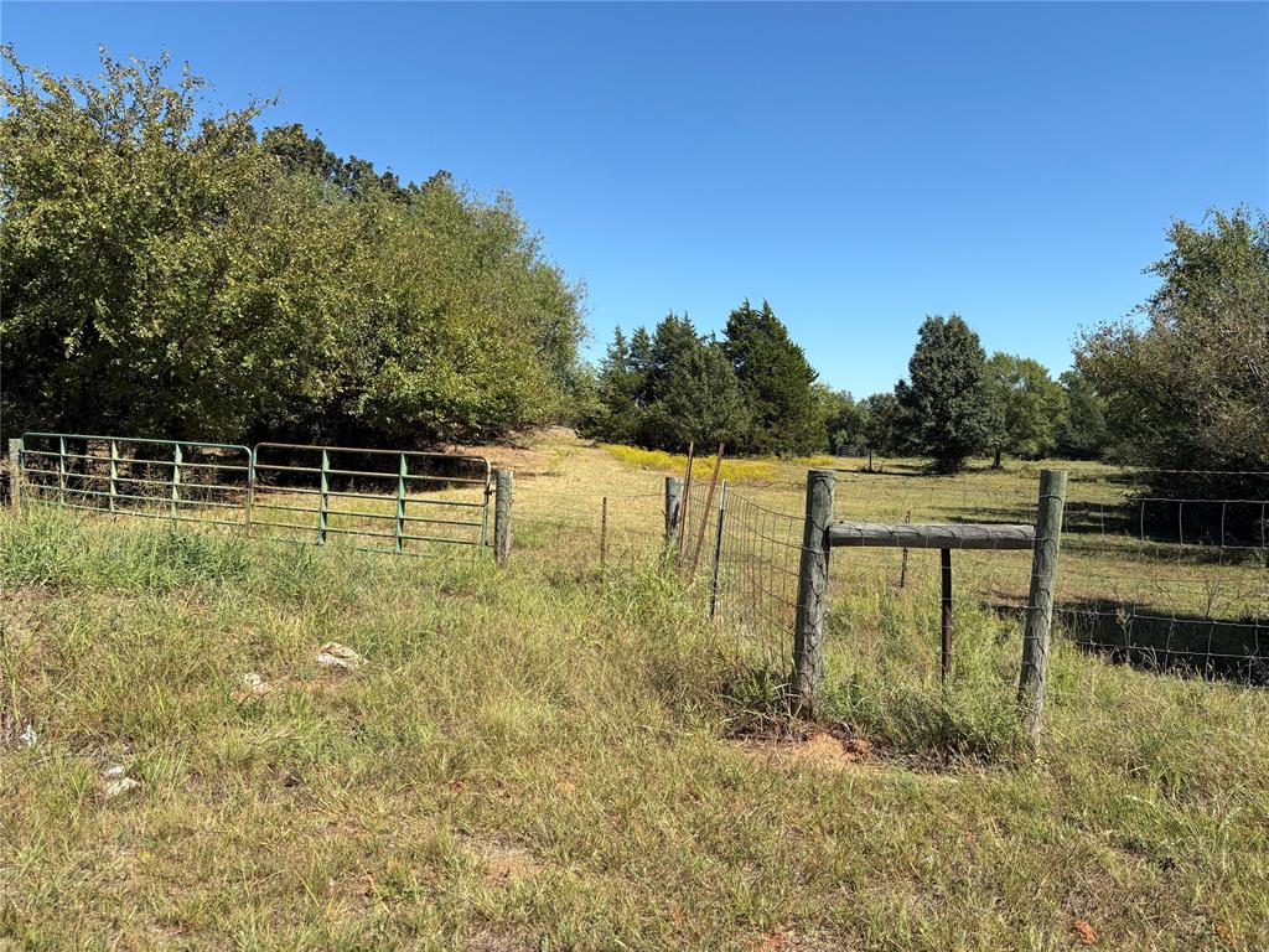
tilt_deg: -1.5
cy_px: 476
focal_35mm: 26
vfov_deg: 53.1
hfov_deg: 67.3
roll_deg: +1.5
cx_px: 634
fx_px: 953
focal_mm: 5.96
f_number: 1.6
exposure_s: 1/2639
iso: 50
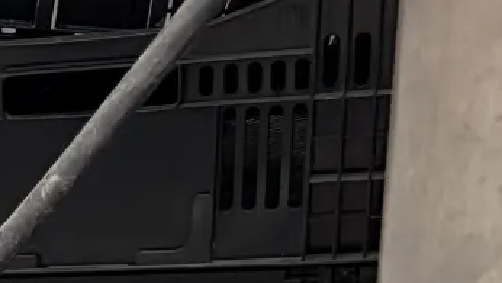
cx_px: -760
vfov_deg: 7.2
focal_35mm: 157
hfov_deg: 11.1
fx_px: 2091
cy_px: 743
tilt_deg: -18.8
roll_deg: +9.7
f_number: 1.6
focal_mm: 5.96
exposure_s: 1/361
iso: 50
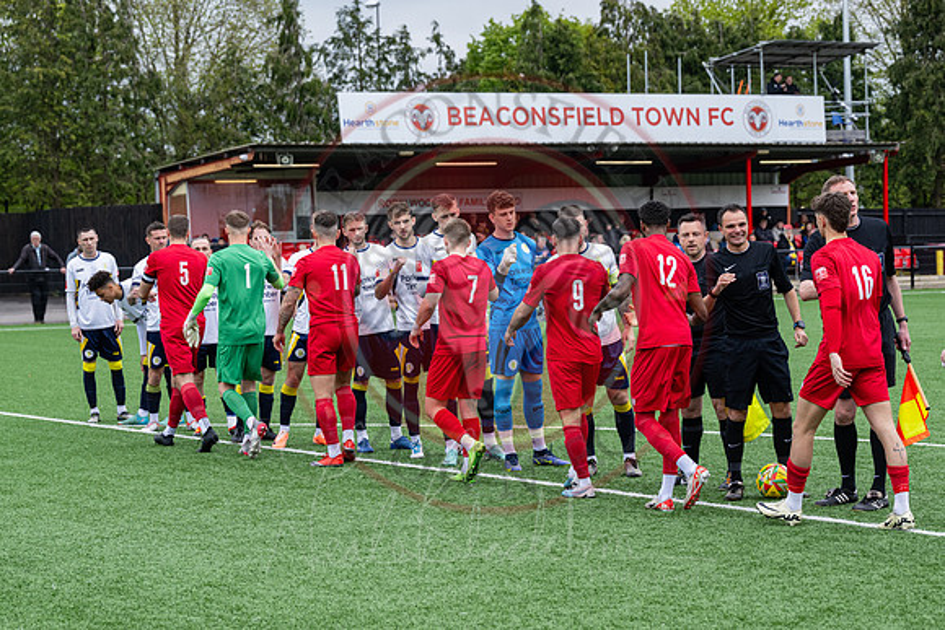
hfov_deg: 22.2
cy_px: 315
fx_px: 2404
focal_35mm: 92
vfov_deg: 14.9
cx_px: 453
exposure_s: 1/1600
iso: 500
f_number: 5
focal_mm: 88
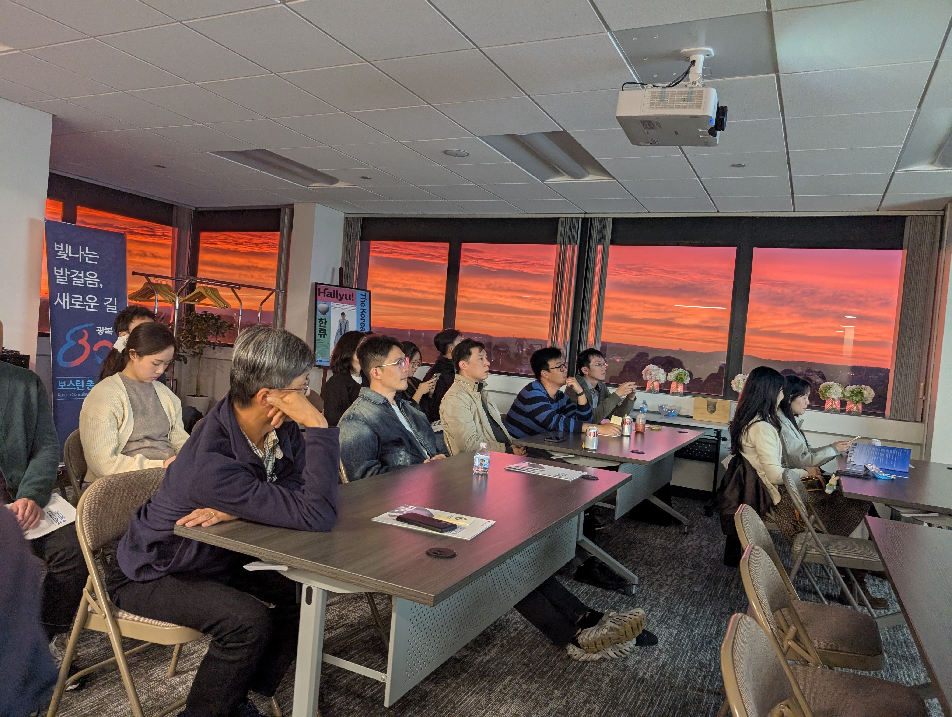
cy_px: 358
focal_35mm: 24
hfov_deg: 71.5
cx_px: 476
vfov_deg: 56.9
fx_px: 661
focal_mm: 6.9
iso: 89
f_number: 1.68
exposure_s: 1/267
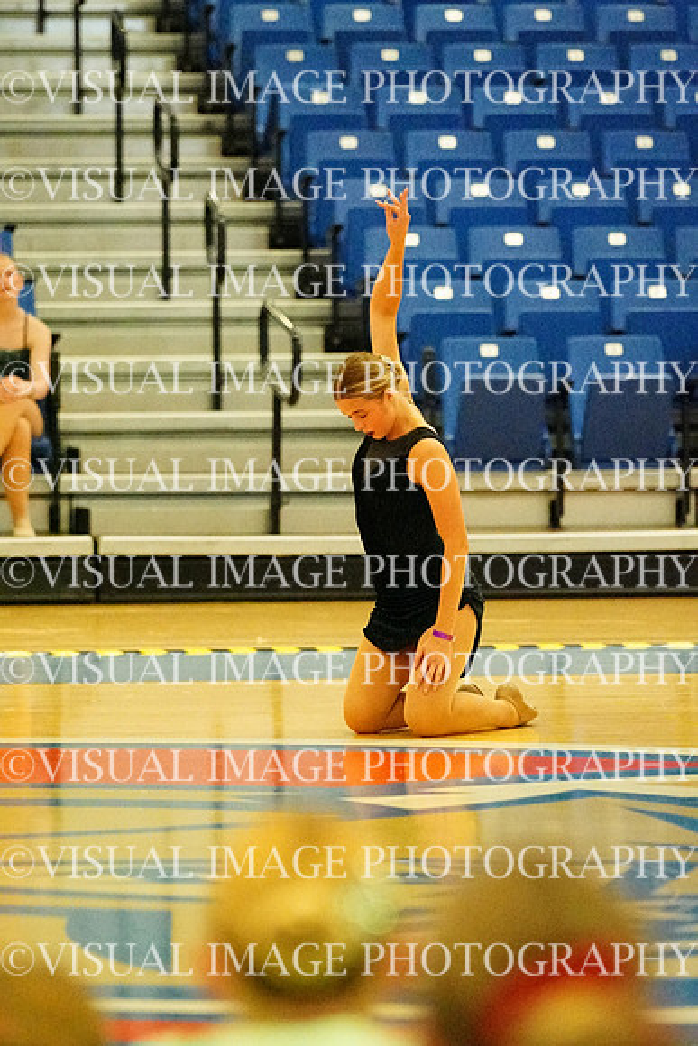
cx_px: 349
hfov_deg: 6.1
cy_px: 523
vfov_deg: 9.1
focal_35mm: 225
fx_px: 6539
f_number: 2.8
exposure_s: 1/1600
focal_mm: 150
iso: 25600
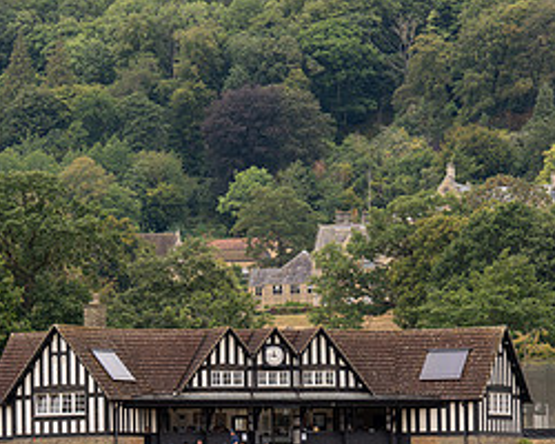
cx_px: 124
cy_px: 252
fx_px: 4336
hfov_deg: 7.3
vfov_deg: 5.9
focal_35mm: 264
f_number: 3.5
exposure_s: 1/1000
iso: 250
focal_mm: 121
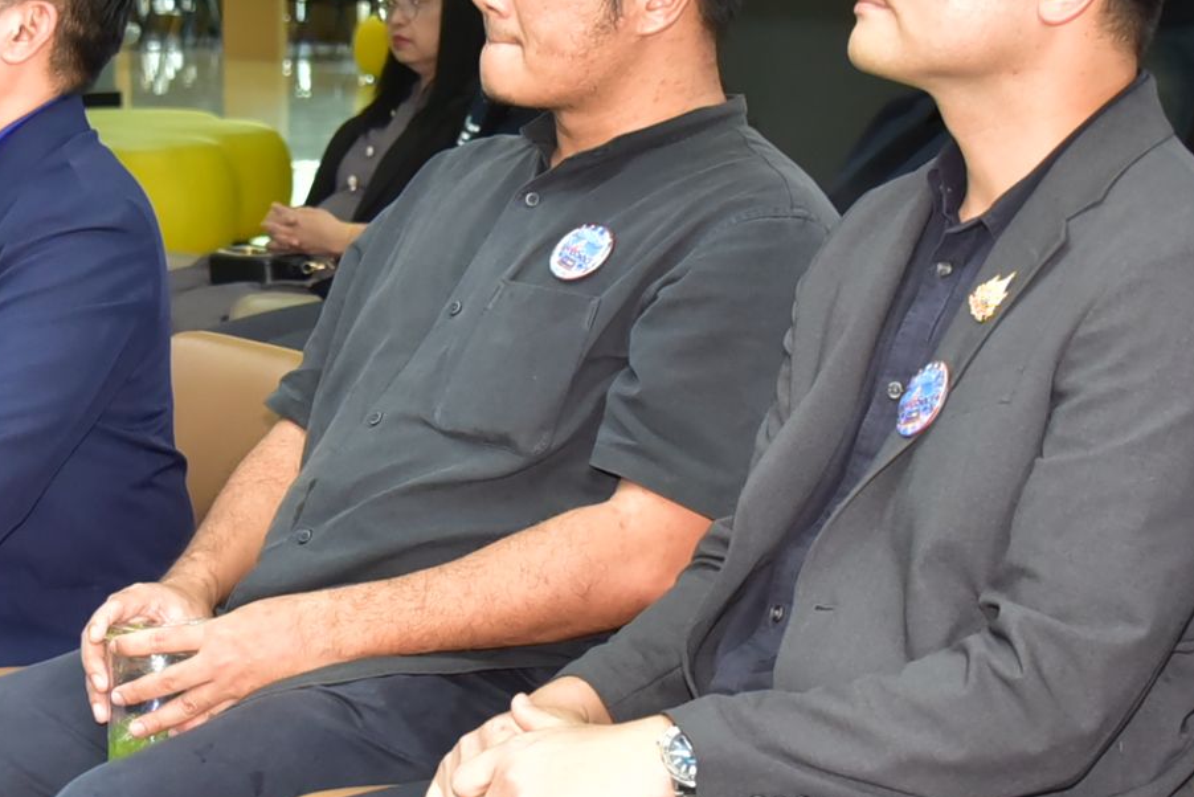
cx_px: 539
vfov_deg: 10.3
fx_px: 4412
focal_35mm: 133
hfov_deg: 15.4
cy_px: 395
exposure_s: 1/160
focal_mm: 48
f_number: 5.6
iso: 2000
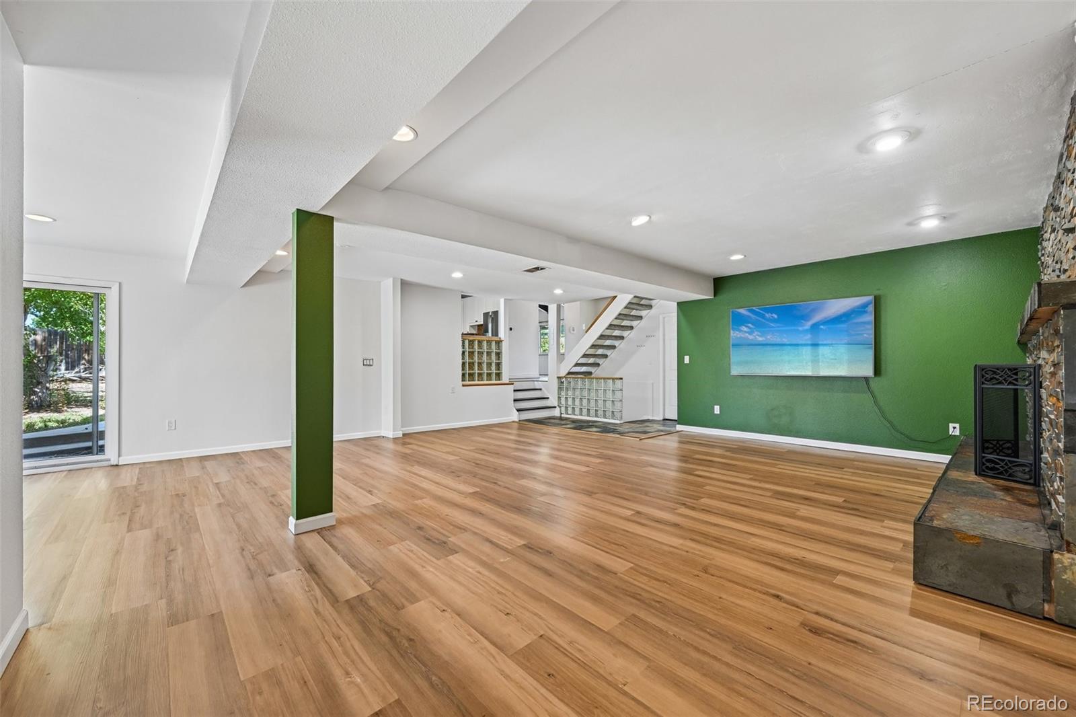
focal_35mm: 14
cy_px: 358
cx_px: 538
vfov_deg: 81.2
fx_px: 418
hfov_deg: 104.3
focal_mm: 14
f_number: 8
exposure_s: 1/15
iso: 360
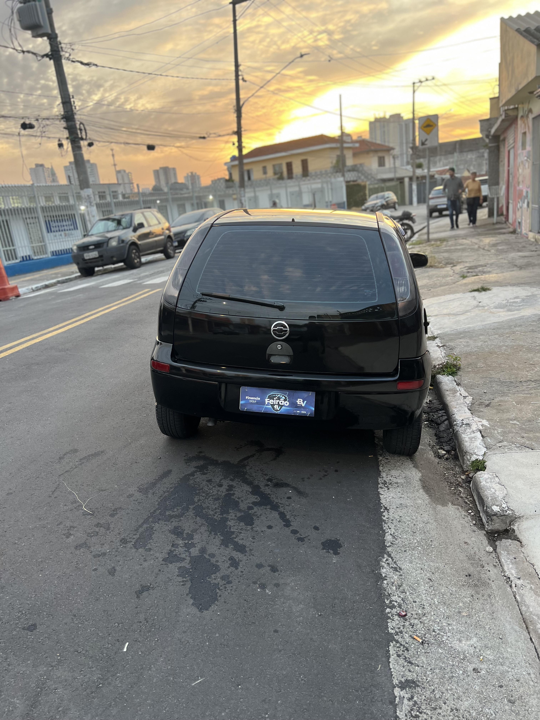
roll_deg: +6.1
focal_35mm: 26
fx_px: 541
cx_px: 270
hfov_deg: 53.1
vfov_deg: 67.3
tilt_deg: -16.0
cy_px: 360
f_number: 1.5
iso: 100
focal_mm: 5.7
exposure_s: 1/121
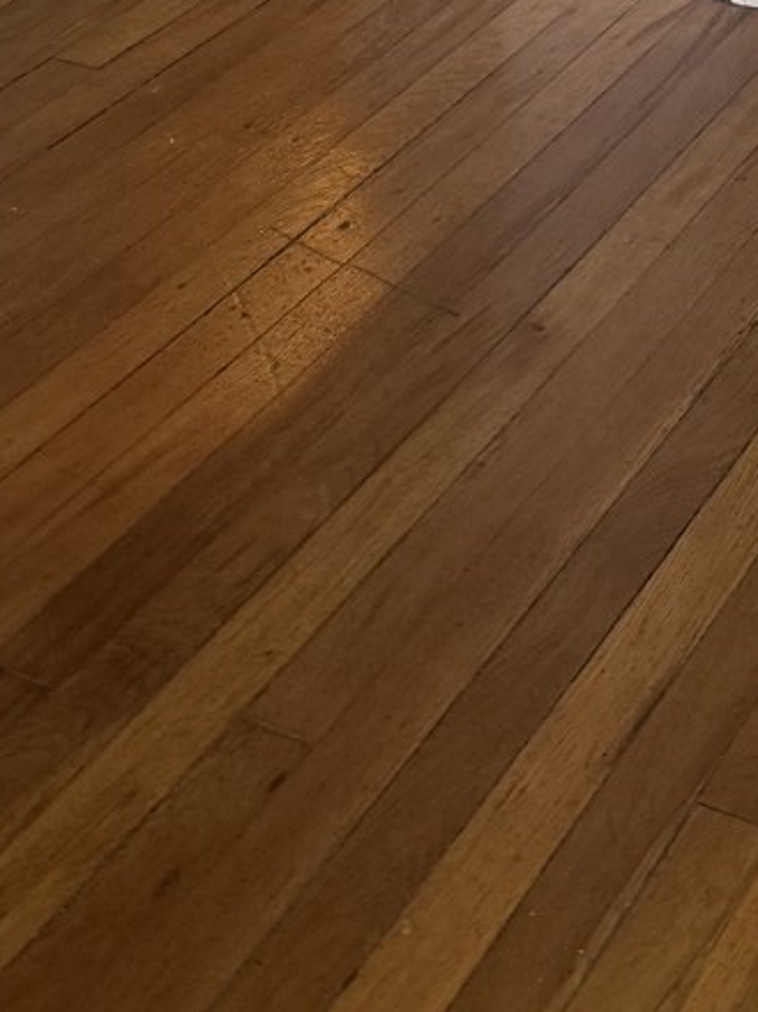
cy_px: -719
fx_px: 2454
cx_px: 749
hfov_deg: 17.2
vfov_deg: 18.9
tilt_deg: -6.4
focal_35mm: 84
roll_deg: -3.4
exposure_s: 1/230
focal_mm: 6.76
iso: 200
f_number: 1.78
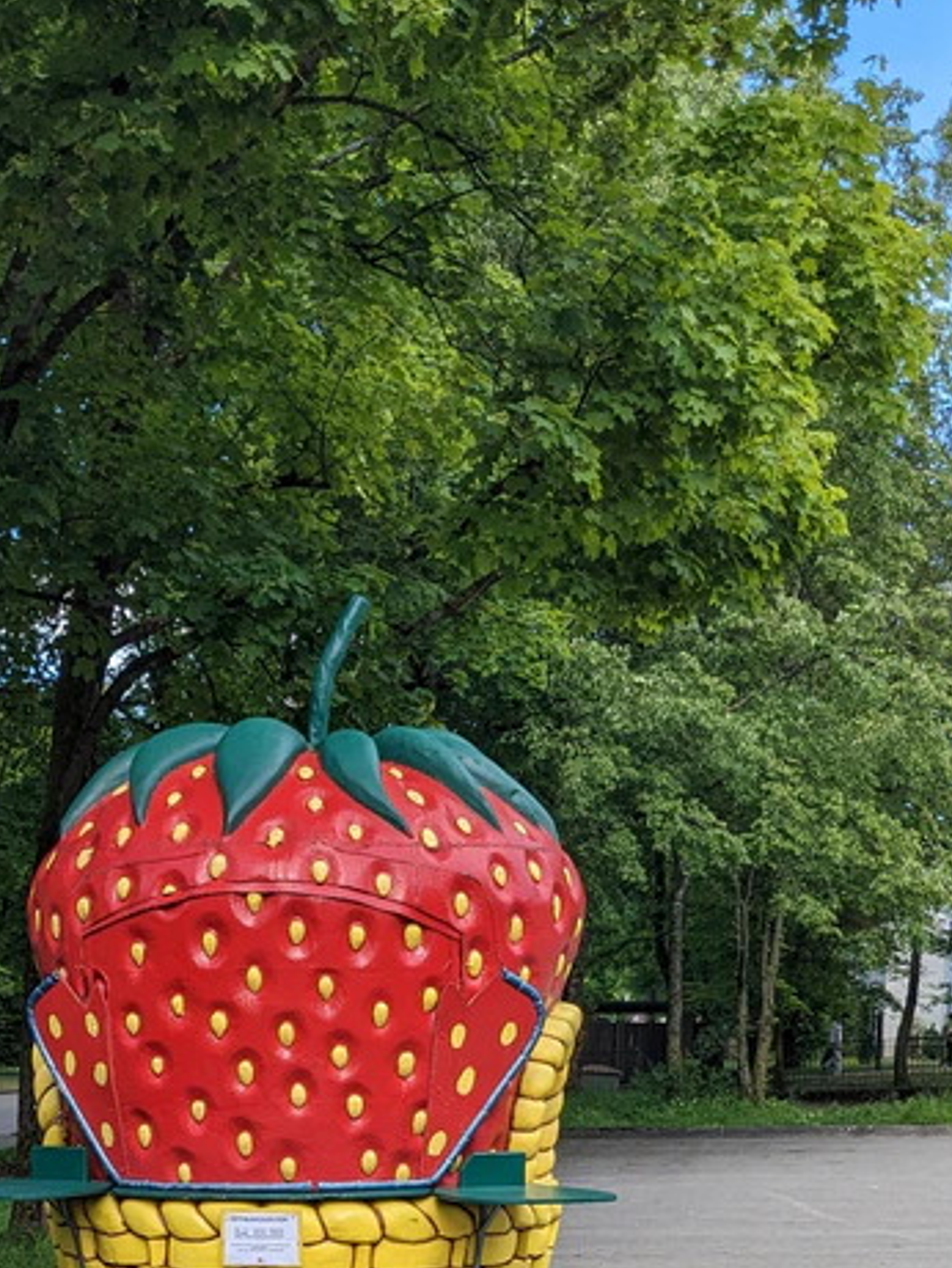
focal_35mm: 60
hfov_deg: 24.3
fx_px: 2199
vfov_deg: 30.1
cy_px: 1249
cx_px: 283
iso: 41
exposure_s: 1/668
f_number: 1.73
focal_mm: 4.38
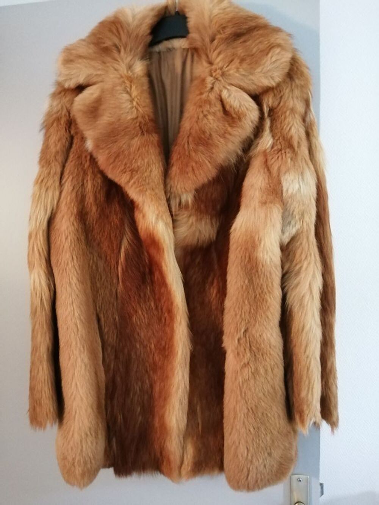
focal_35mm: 26
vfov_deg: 67.3
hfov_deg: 53.1
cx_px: 190
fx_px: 379
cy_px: 252
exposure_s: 1/14.3
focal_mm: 3.46
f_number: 1.8
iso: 1000
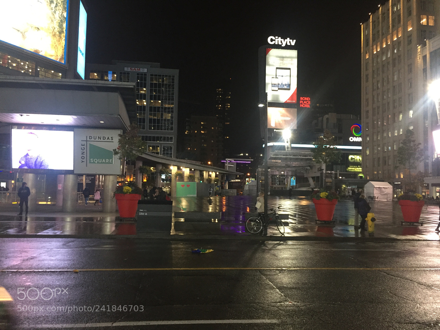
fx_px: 369
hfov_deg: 61.7
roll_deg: -1.1
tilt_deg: +3.8
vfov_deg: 48.2
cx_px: 220
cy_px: 165
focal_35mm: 29
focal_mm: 4.15
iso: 125
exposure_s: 1/30
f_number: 2.2
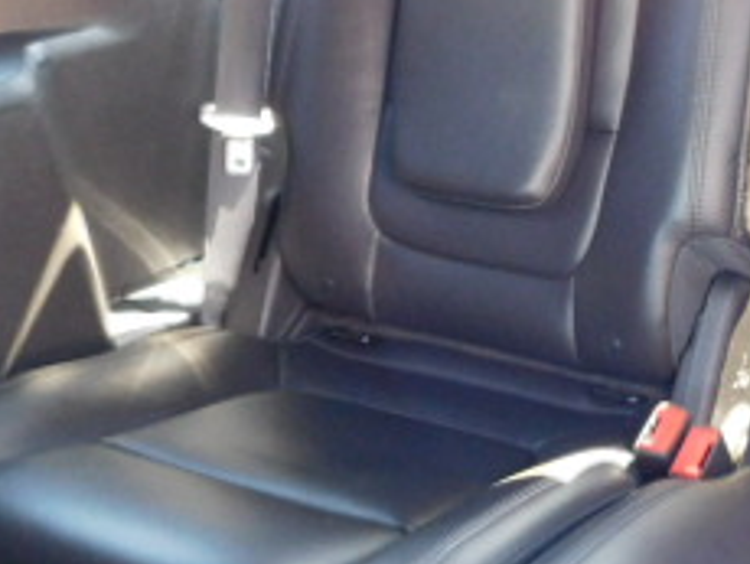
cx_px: 724
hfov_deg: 28.6
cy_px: 228
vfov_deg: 22.9
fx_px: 1388
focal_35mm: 64
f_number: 3
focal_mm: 4
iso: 400
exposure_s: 1/20
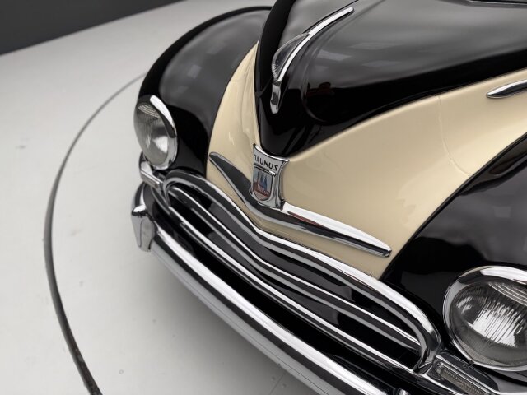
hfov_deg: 71.6
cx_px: 264
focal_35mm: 24
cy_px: 198
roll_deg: -1.7
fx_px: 365
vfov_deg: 56.8
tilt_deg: -41.0
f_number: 1.78
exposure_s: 1/99
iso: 80
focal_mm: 6.76
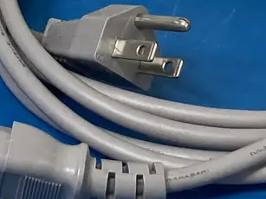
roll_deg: +2.3
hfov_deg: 10.7
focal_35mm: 184
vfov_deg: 7.7
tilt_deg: -21.8
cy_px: -201
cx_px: 0
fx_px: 1413
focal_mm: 3.99
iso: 64
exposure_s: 1/100
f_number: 1.8
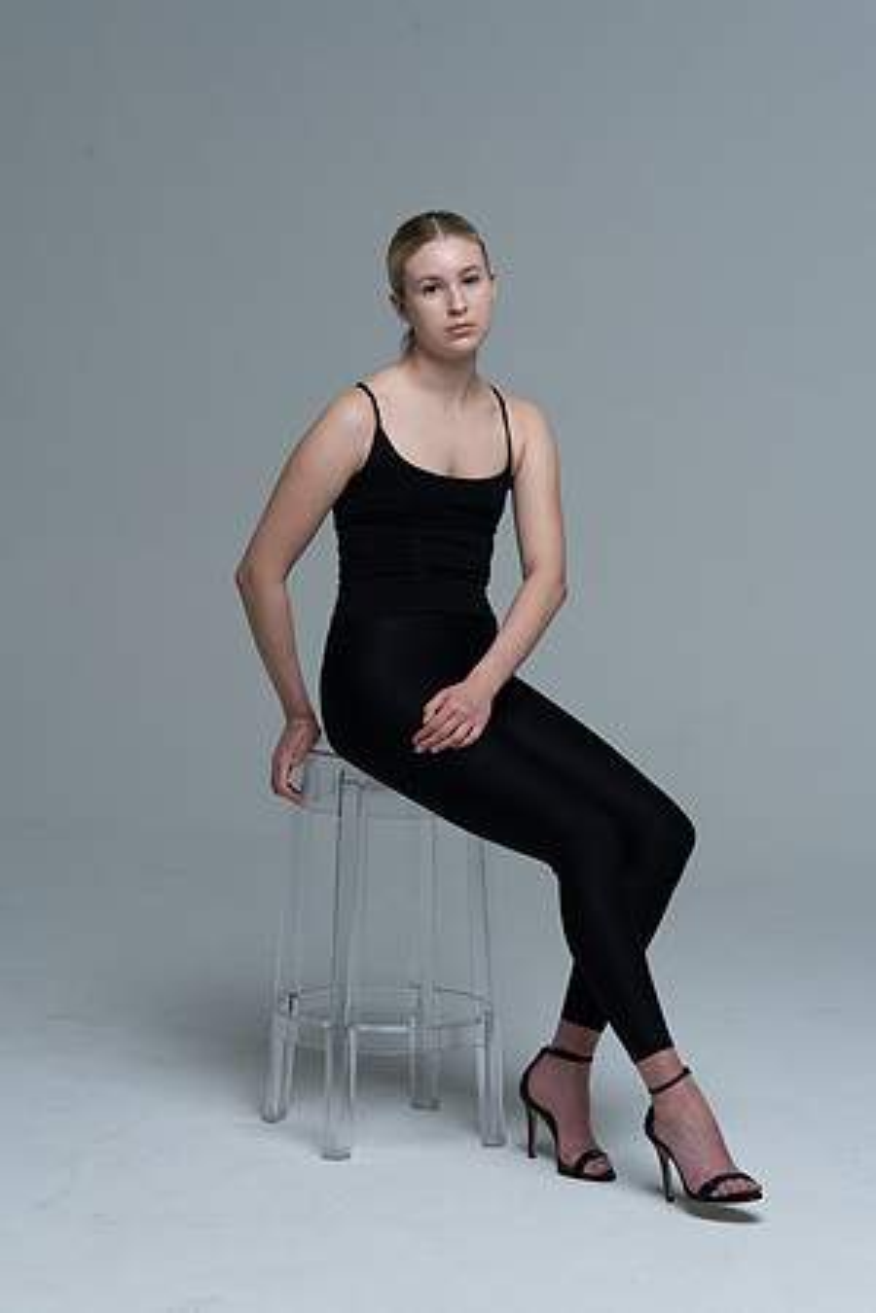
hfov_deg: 17.1
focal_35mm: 80
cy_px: 656
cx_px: 438
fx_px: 2920
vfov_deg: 25.4
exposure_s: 1/160
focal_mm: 80
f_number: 9
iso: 320
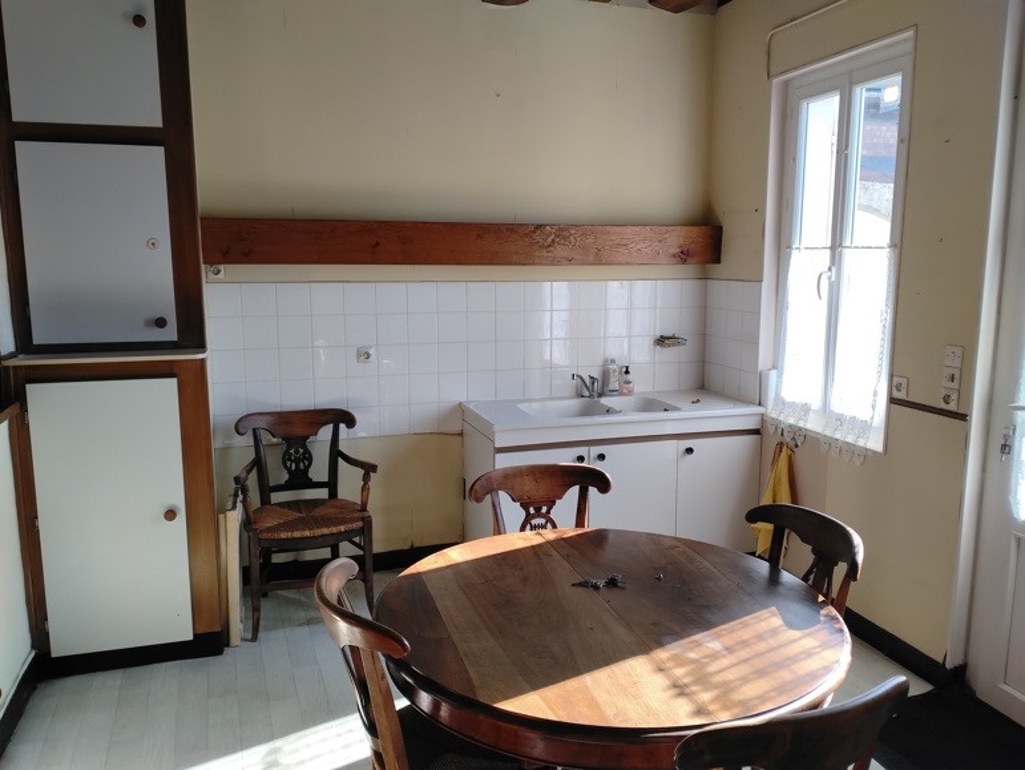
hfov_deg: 63.4
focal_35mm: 28
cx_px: 524
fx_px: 829
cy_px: 390
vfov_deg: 49.8
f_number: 1.8
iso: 139
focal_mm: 4.05
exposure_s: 1/100
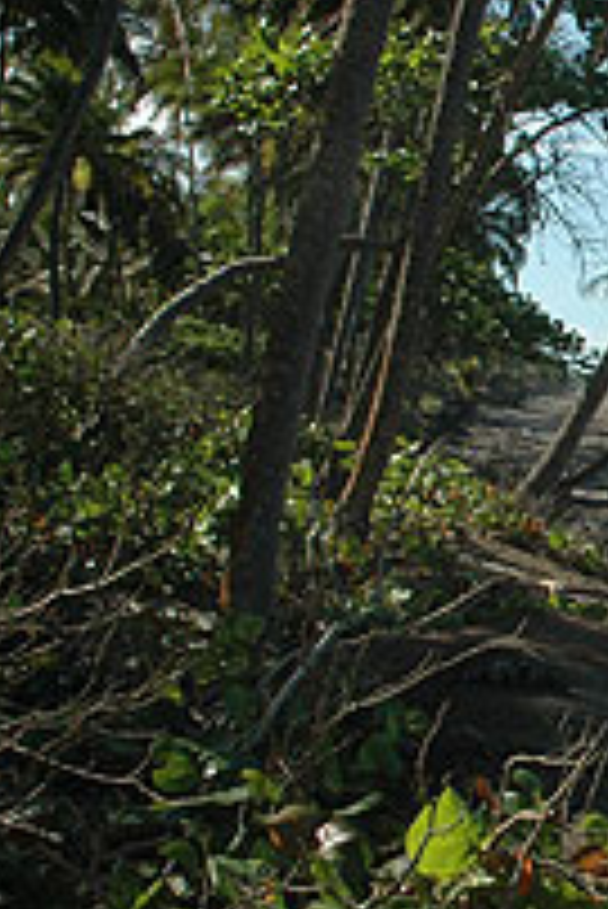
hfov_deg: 19.3
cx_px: 950
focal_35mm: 60
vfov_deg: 33.3
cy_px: 524
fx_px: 1517
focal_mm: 18
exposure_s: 1/400
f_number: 10
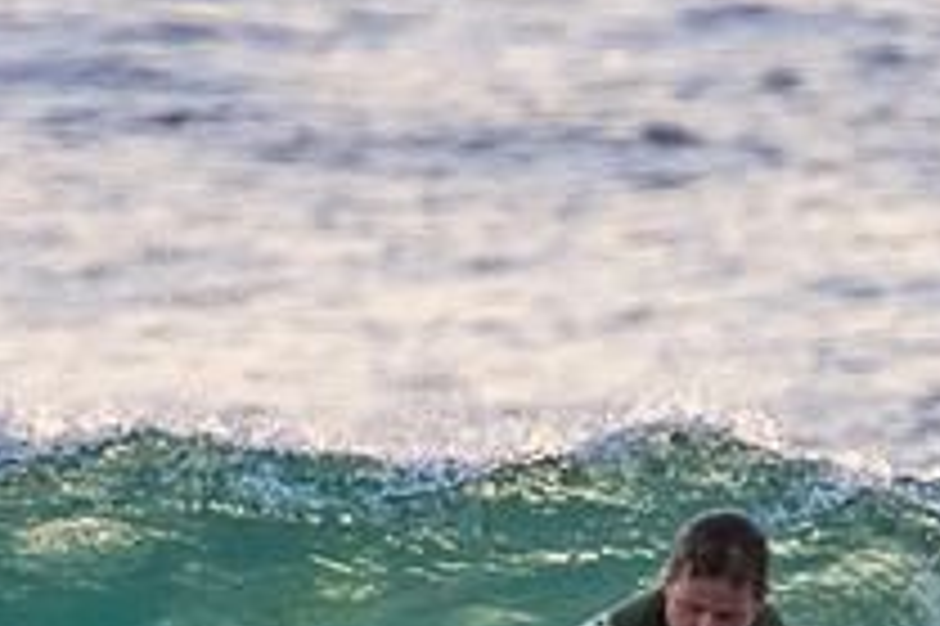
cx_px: 468
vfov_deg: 0.6
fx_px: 58024
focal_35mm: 2224
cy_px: 849
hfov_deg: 0.9
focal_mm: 800
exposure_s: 1/1250
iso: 6400
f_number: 11
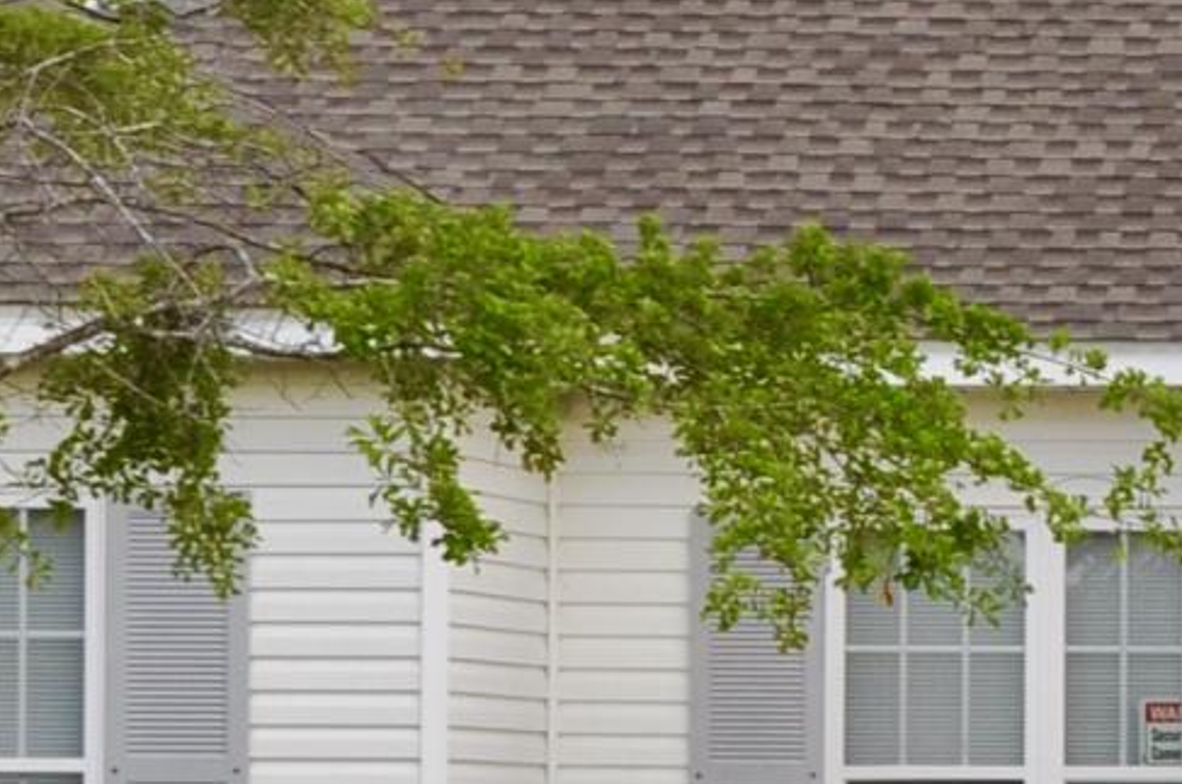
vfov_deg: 3.9
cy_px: 663
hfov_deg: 5.7
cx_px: 2476
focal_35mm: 351
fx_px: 11505
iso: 200
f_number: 7.1
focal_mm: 38
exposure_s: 1/200
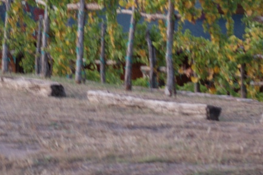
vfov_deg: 3.9
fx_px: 2576
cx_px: 39
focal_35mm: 353
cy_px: 19
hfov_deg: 5.8
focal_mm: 100
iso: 400
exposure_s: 1/3
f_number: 5
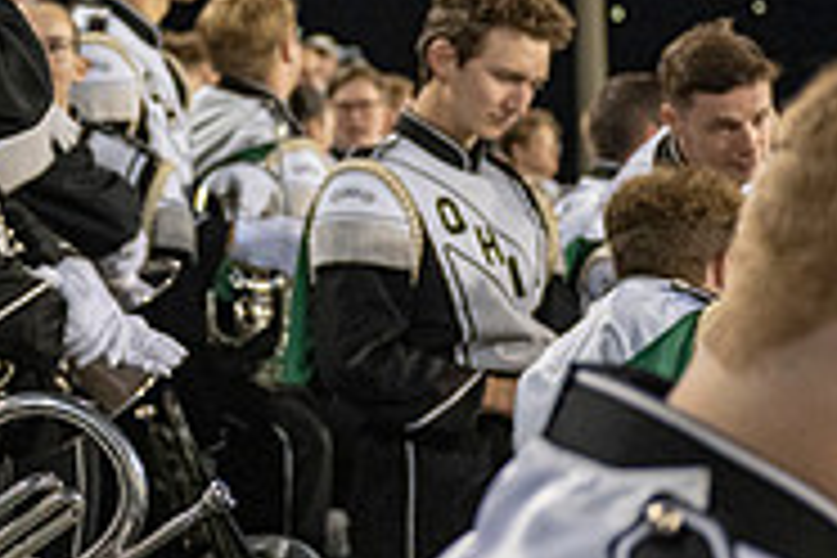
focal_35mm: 125
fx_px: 2906
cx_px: -374
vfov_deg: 10.9
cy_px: -2
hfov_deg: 15.3
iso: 2000
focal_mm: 40
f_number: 3.2
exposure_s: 1/500
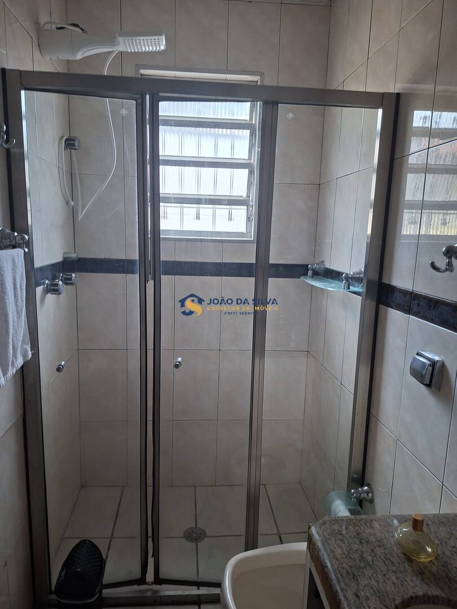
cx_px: 228
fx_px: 405
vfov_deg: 73.9
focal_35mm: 23
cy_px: 304
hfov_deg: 58.9
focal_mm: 5.54
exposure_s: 1/60
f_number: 1.8
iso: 250
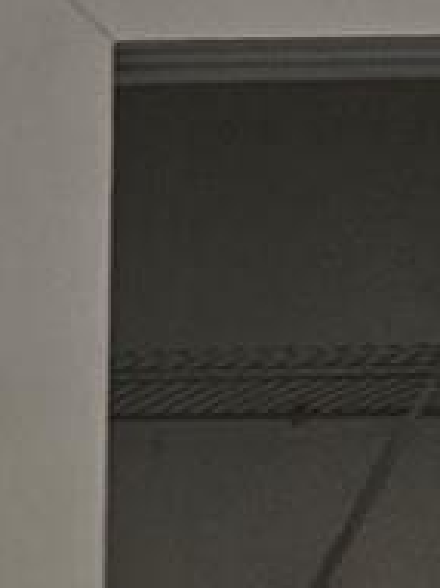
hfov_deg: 11.6
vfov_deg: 16.1
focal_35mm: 109
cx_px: -545
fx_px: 1849
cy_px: 957
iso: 64
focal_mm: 2.2
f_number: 2.2
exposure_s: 1/60
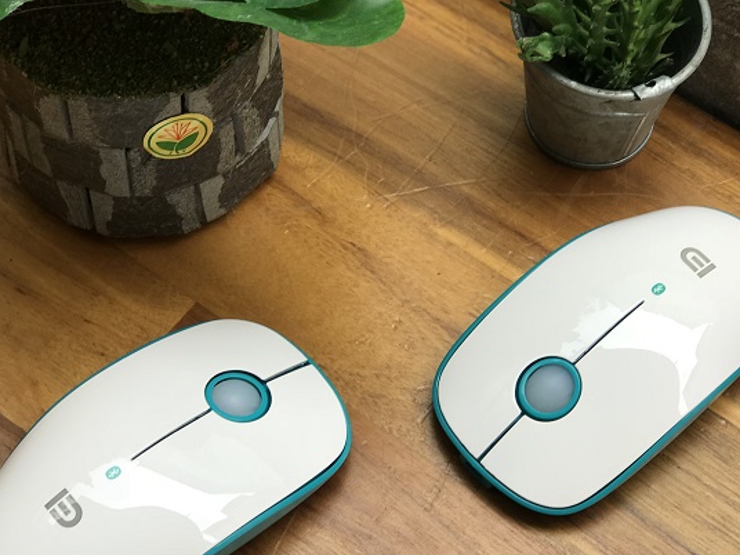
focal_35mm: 85
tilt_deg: -61.4
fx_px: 1817
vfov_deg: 17.4
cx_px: 402
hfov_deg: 23.0
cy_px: 283
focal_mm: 6.6
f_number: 2.8
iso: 20
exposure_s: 1/124
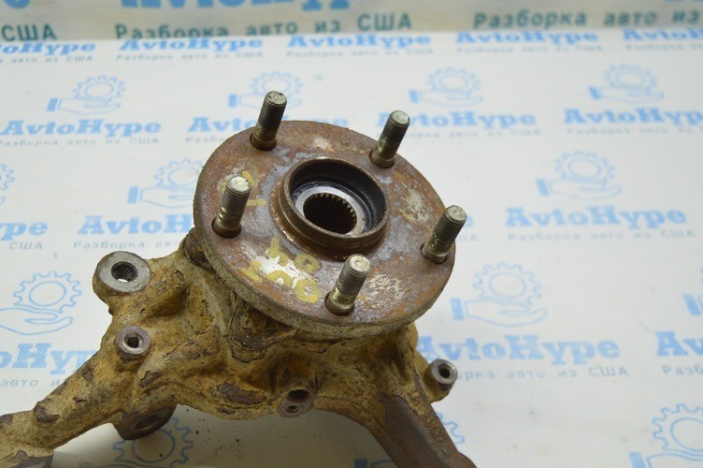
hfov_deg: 40.1
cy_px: 268
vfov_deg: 27.4
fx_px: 956
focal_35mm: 49
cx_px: 269
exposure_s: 1/60
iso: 400
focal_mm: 24
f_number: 4
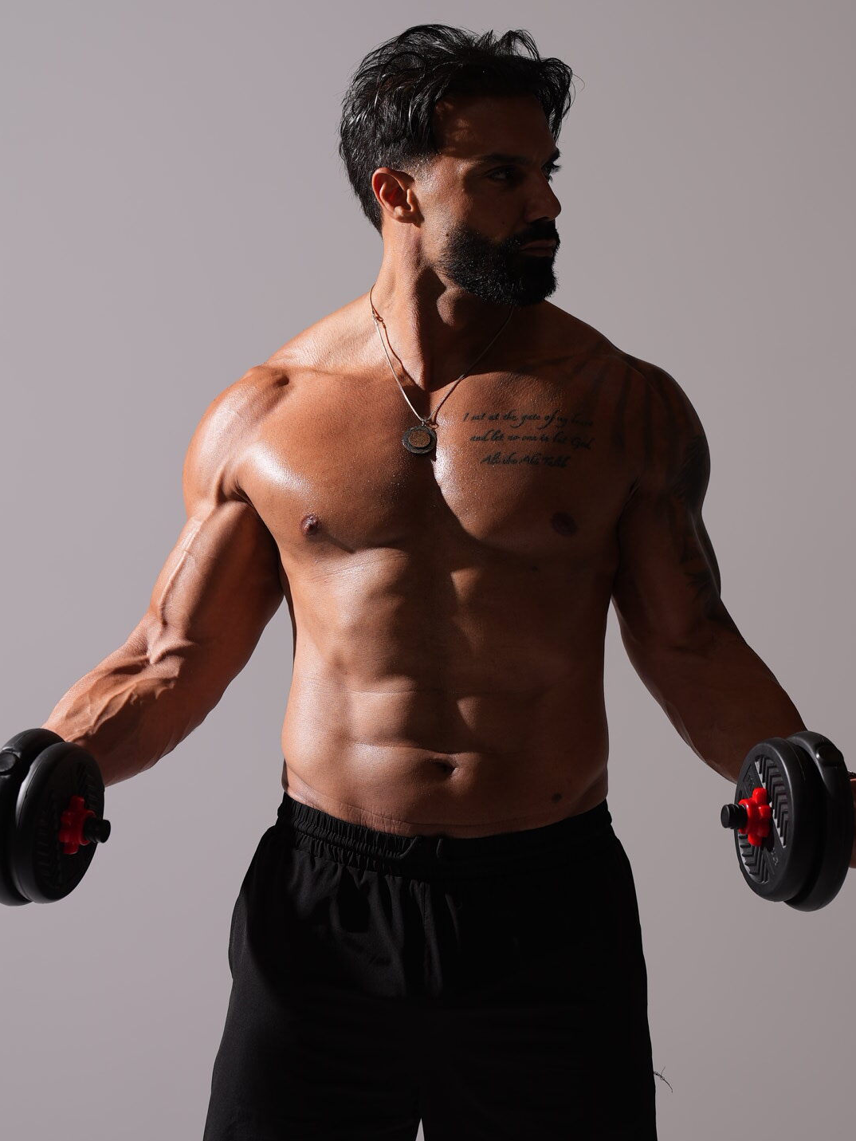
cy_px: 566
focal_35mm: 214
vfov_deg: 9.2
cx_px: 427
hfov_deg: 6.9
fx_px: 7053
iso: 100
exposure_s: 1/250
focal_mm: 197
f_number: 3.5
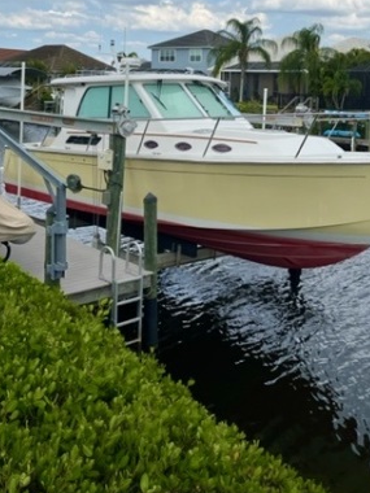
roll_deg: -2.1
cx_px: 221
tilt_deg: -2.0
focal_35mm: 41
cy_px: 128
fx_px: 584
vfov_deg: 44.4
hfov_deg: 35.0
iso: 50
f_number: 1.6
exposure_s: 1/3876
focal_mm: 5.1
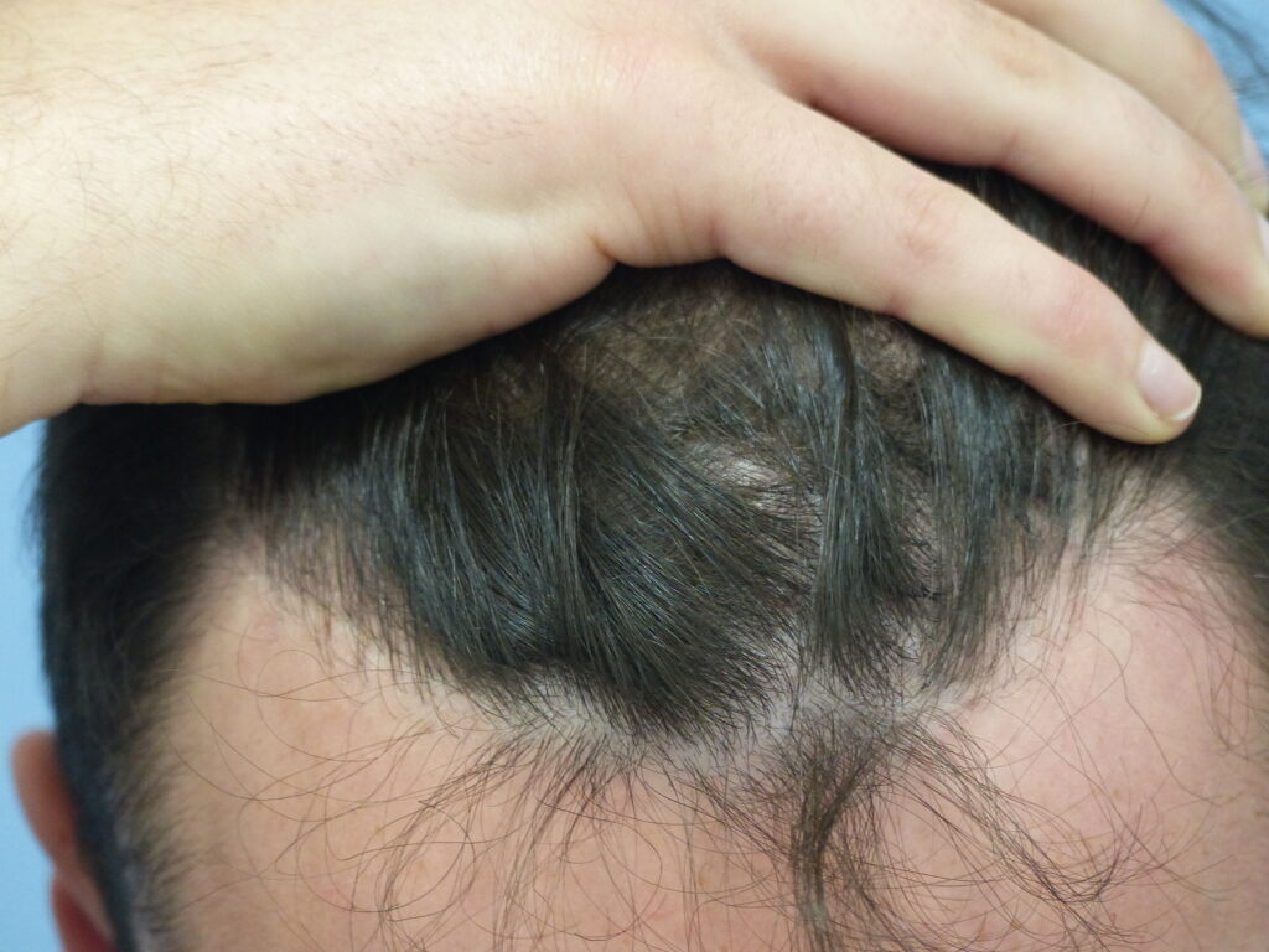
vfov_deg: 3.1
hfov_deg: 4.2
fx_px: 17487
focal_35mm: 477
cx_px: 634
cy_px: 476
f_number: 2.8
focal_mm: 85.8
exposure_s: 1/60
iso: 400
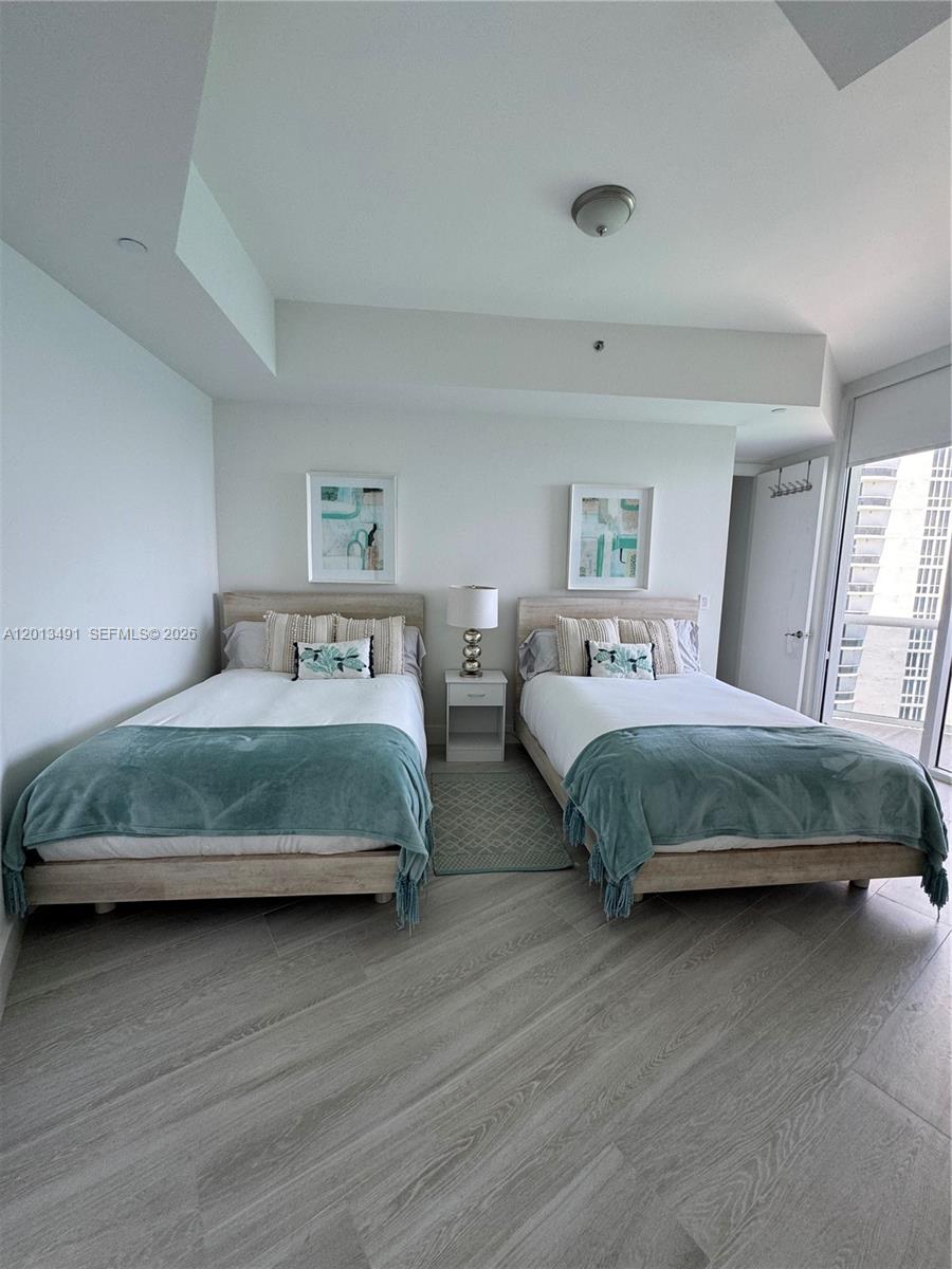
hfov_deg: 85.7
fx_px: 513
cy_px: 634
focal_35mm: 14
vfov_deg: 102.1
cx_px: 476
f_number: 2.2
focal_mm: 2.22
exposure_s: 1/99
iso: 125
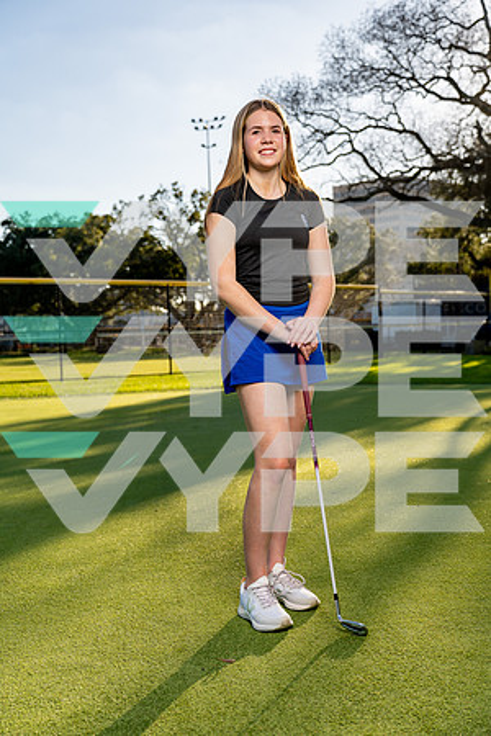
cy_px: 368
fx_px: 880
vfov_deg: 45.4
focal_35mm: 43
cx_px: 246
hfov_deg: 31.2
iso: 100
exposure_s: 1/800
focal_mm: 43
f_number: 4
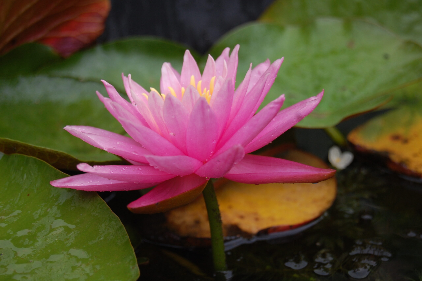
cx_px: 211
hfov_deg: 24.6
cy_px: 140
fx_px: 966
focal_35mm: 82
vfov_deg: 16.5
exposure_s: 1/125
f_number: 5.6
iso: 280
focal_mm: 55
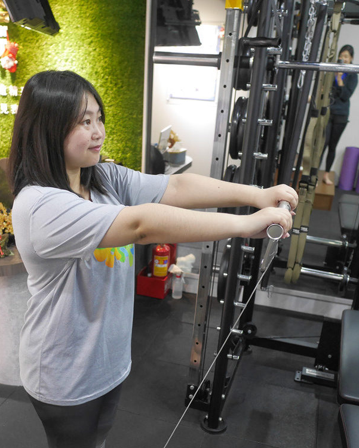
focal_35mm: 39
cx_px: 160
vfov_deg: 46.3
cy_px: 290
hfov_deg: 38.2
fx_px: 518
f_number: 2.2
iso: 1250
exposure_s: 1/60
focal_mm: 15
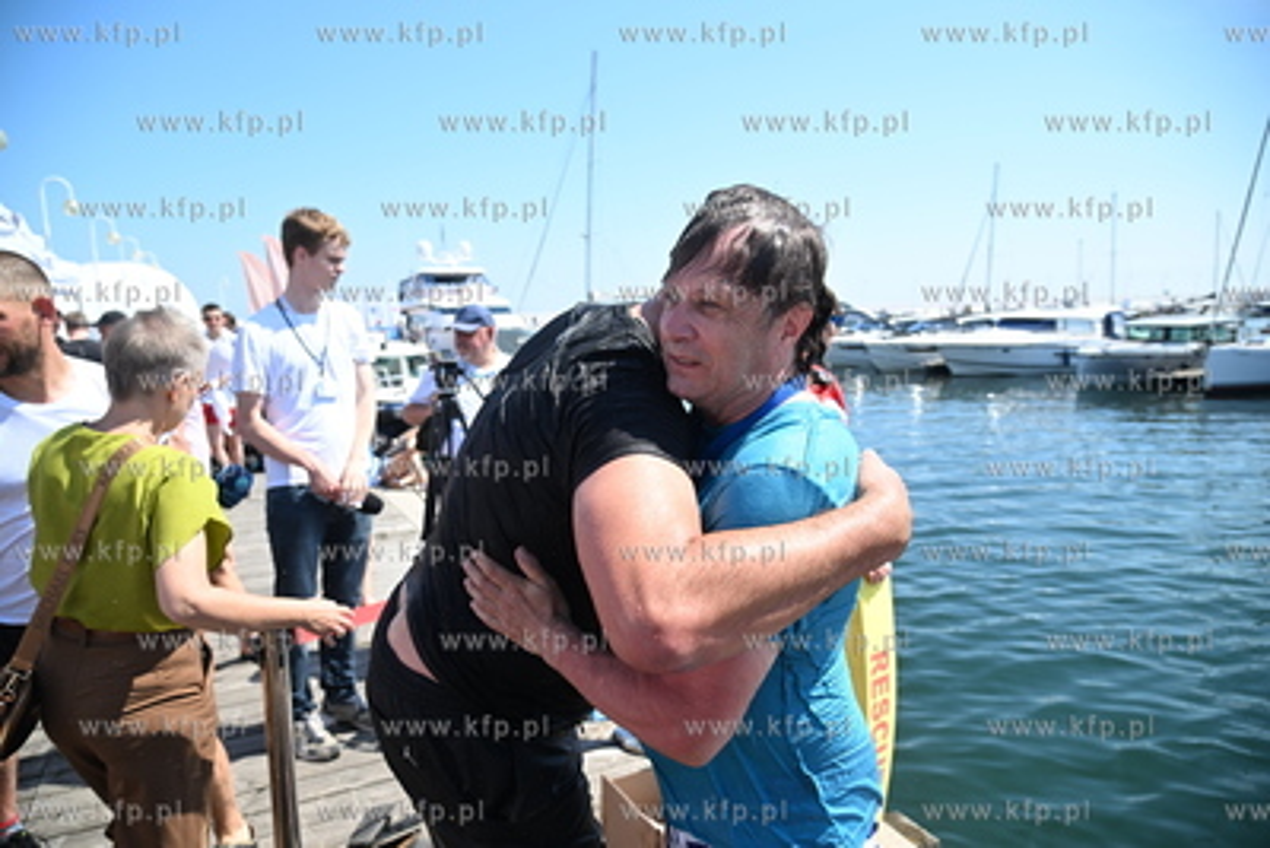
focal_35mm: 24
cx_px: 635
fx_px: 847
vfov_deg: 53.2
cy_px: 424
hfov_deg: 73.7
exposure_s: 1/1000
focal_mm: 24
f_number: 4
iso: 200
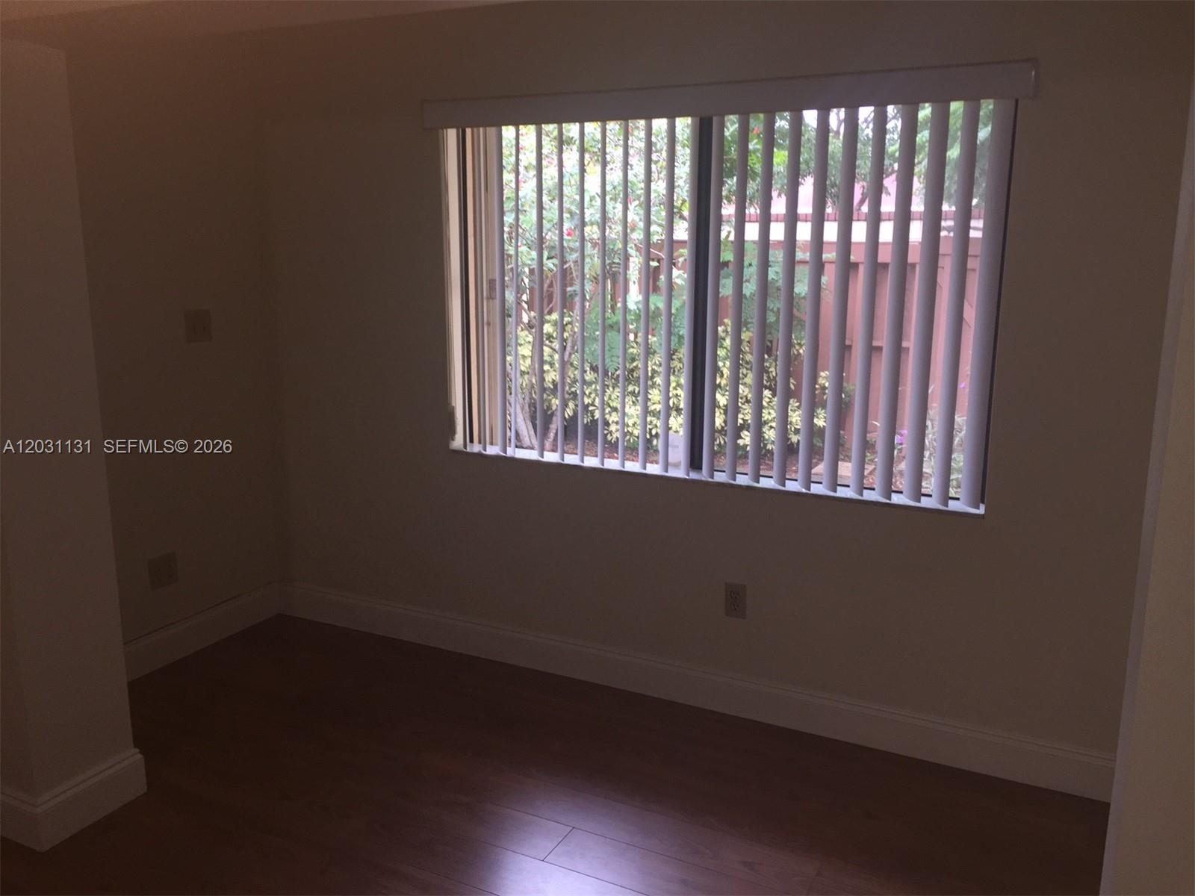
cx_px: 598
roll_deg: +0.0
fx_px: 1001
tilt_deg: -11.2
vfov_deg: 48.2
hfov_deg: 61.7
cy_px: 448
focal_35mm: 29
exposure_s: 1/38
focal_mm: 4.15
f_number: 2.2
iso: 32
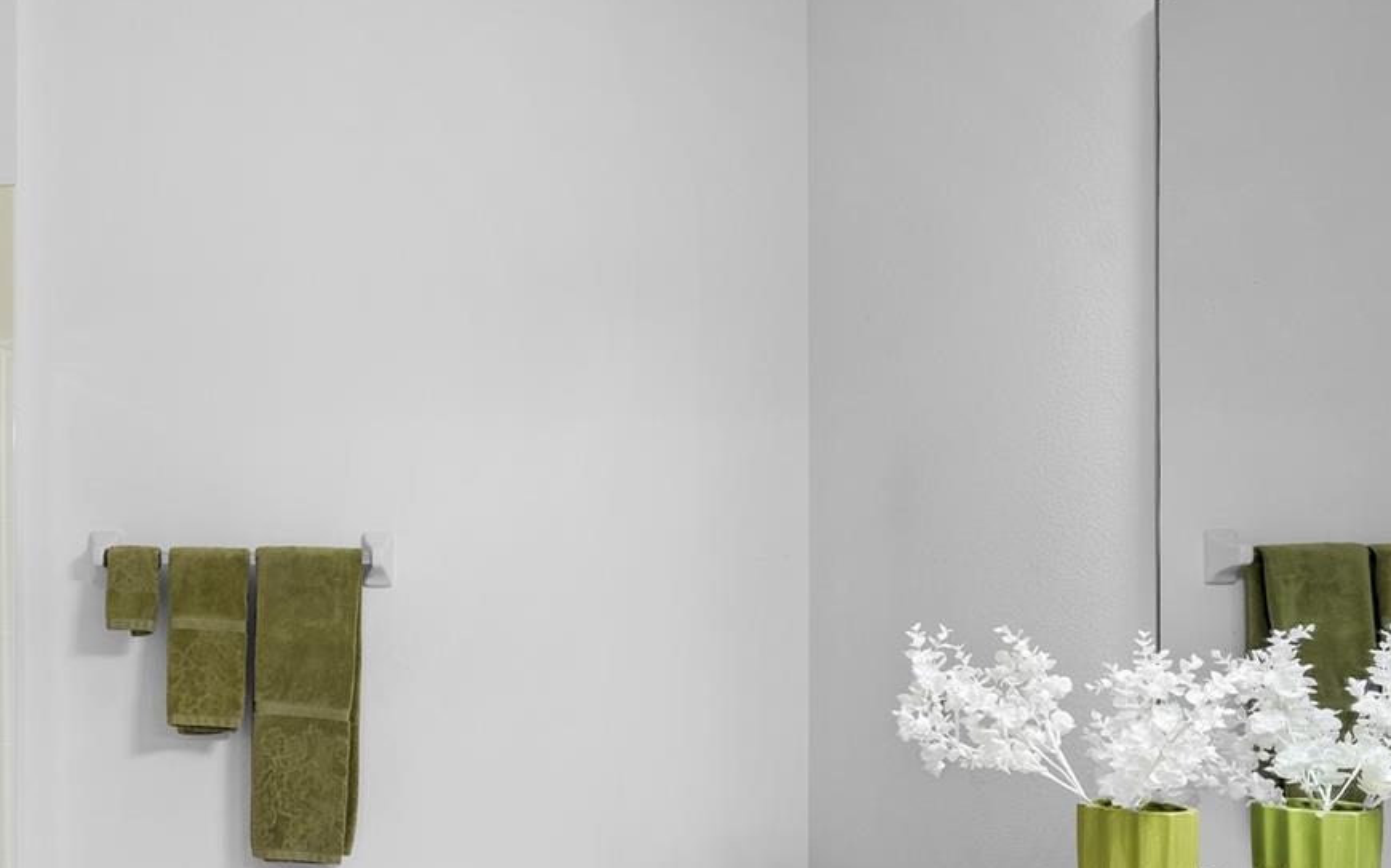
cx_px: 371
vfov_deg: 40.9
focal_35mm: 30
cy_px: 627
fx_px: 1137
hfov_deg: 60.0
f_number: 8
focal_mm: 16
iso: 800
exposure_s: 1/6
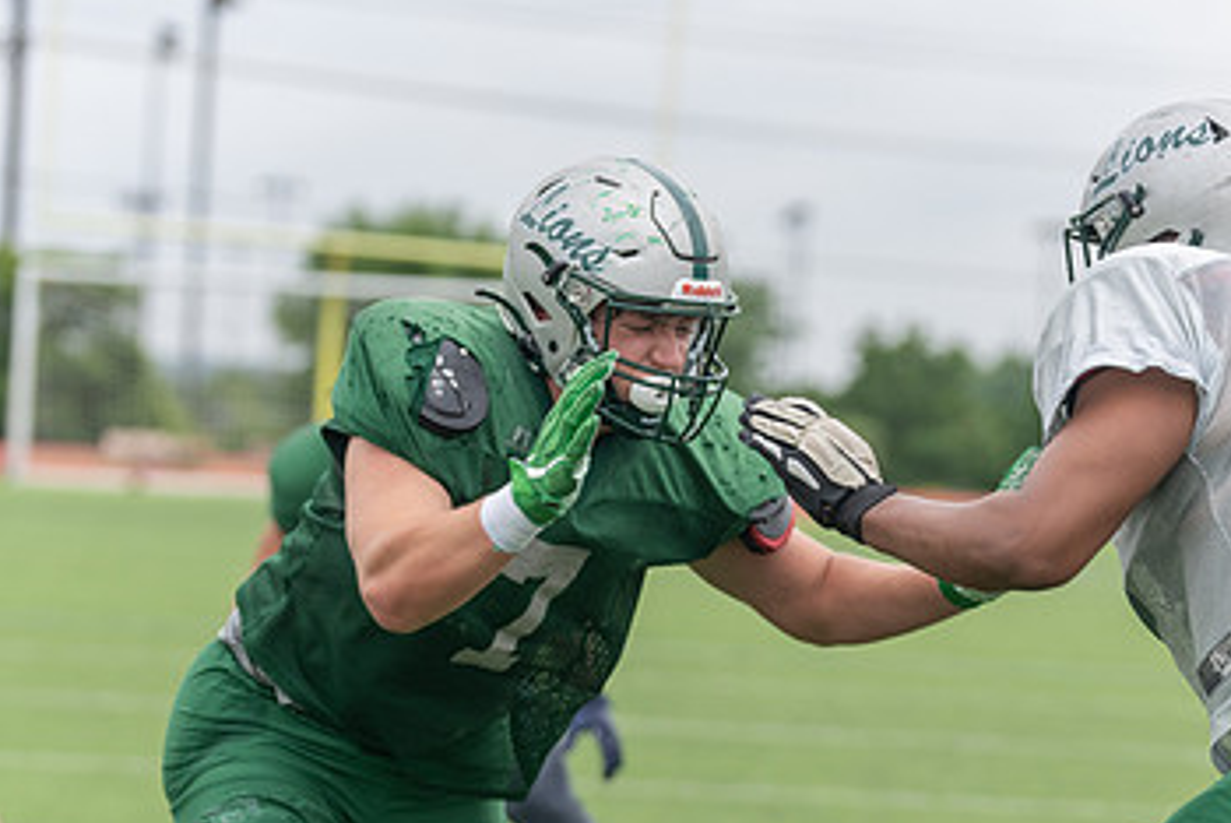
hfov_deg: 9.7
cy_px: 621
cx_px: 763
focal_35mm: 212
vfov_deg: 6.5
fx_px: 7255
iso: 250
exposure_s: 1/1250
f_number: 3.5
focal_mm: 128
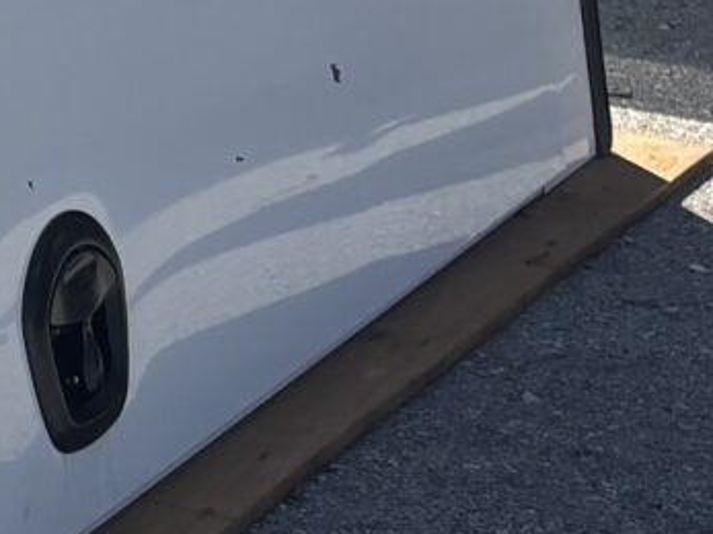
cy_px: 343
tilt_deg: -17.0
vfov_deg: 7.7
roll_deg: -2.7
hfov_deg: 9.0
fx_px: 3953
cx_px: -1190
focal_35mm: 192
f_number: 1.6
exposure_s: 1/3021
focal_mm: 5.96
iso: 50
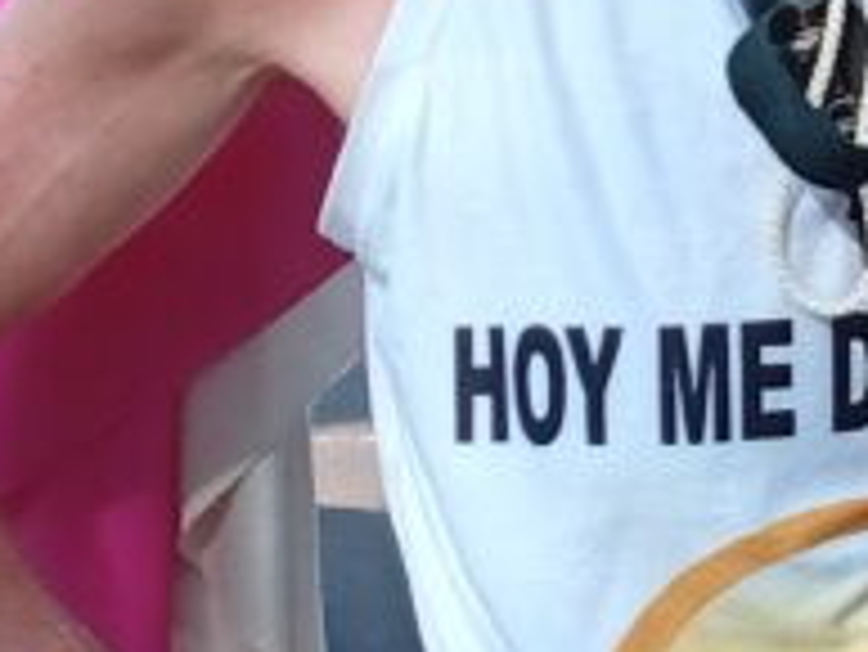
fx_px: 4491
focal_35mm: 179
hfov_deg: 11.0
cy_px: 85
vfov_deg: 8.3
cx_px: 814
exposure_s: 1/348
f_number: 1.8
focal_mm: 3.96
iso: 50
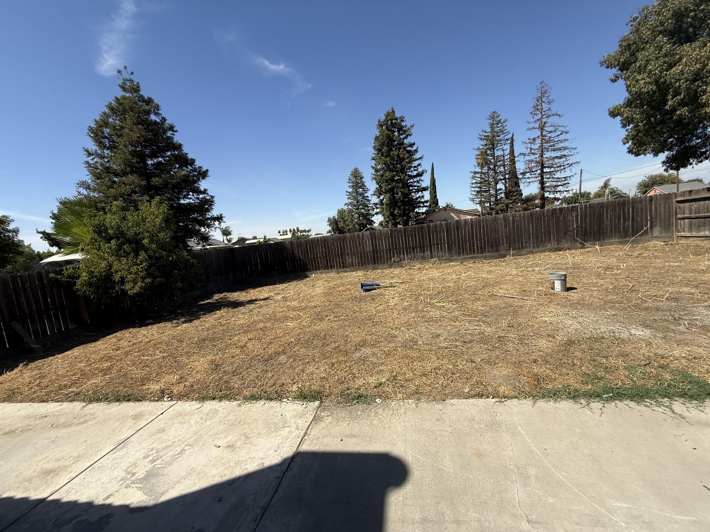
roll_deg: +5.1
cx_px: 355
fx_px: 287
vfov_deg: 85.7
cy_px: 266
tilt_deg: -6.2
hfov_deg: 102.1
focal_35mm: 14
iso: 50
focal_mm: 2.22
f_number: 2.2
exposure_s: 1/1961
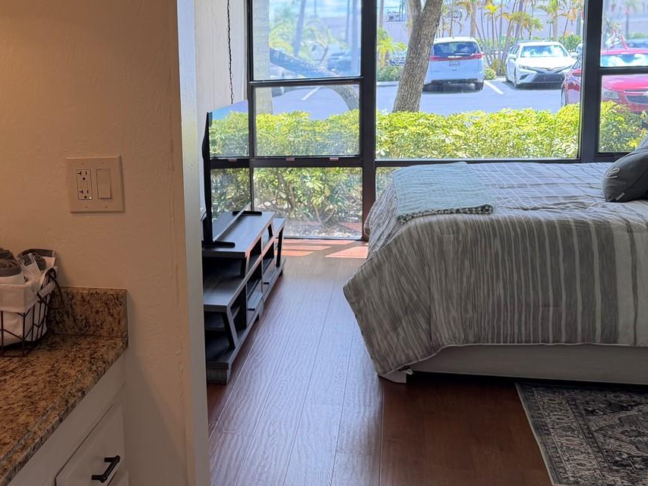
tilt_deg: -10.3
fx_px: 843
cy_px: 194
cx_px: 138
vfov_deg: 32.1
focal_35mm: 45
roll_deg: +2.6
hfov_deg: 40.5
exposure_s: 1/291
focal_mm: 6.76
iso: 80
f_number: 1.78
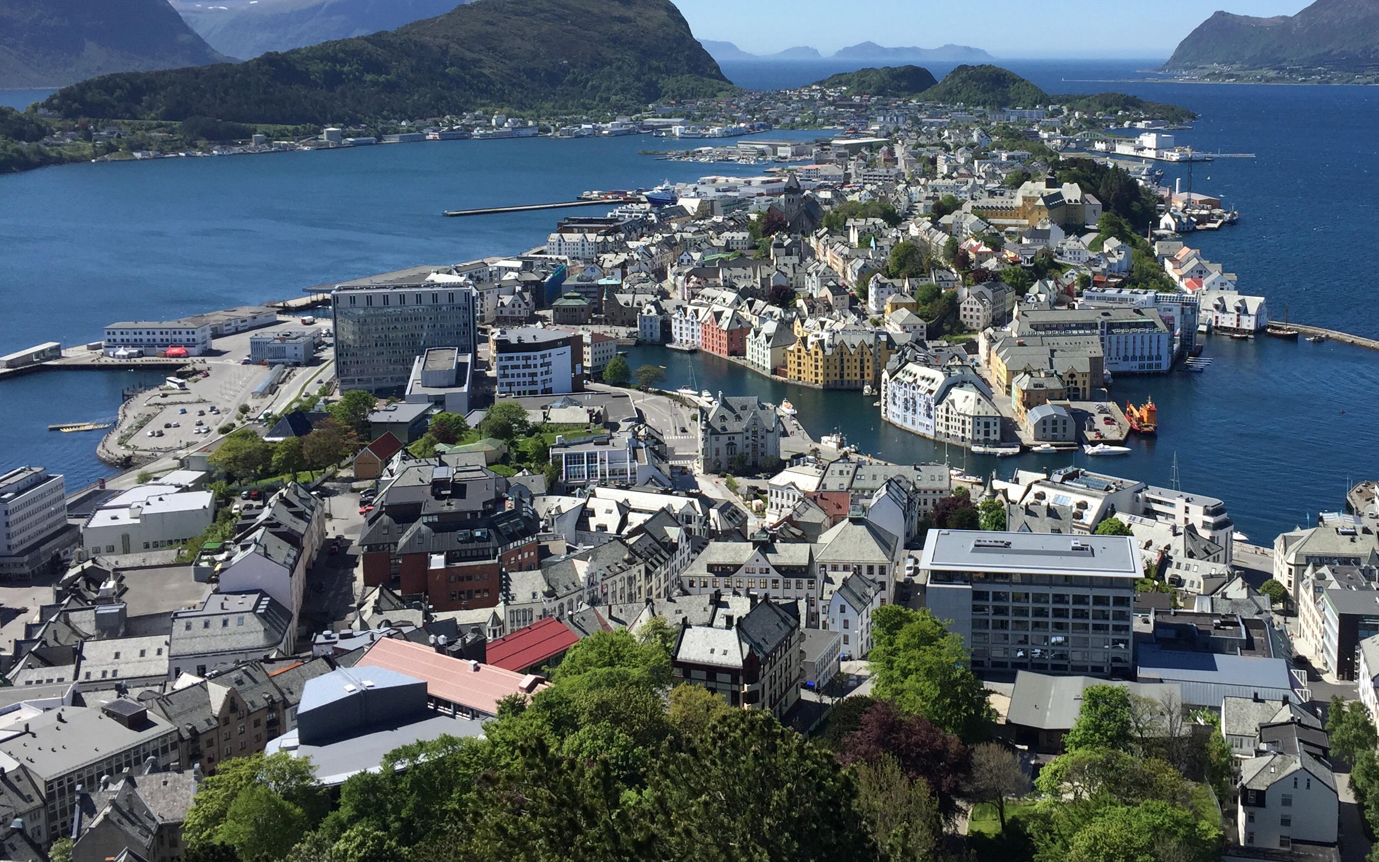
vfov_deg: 31.8
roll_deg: -0.2
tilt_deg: -8.4
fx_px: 1503
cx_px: 882
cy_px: 291
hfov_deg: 48.7
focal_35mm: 40
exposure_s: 1/1883
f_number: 2.2
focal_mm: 4.15
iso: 32
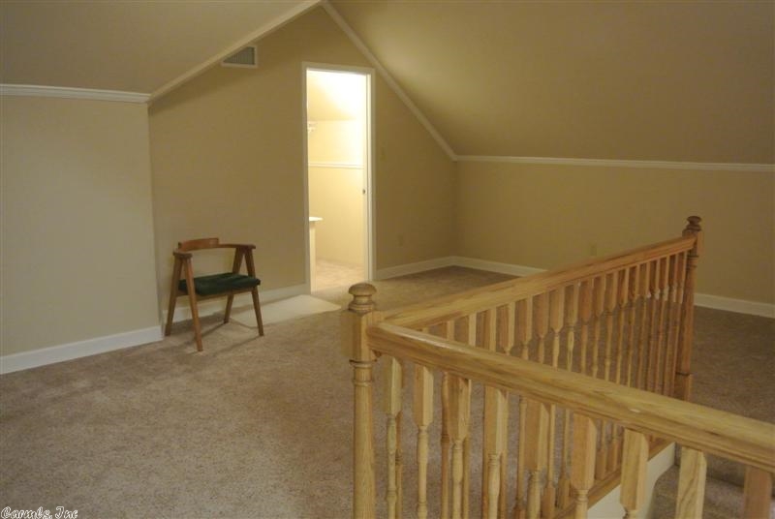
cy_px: 260
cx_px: 388
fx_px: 647
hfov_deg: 61.9
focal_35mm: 30
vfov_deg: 43.7
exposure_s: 1/30
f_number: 3.5
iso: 1100
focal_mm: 11.4
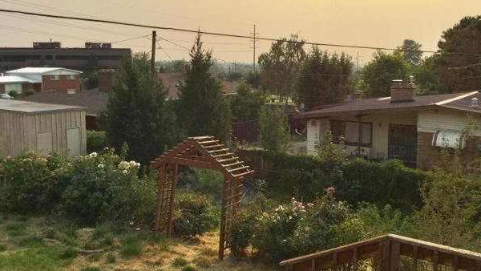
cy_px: 117
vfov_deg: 32.8
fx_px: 459
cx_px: 233
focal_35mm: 36
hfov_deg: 55.3
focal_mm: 3.3
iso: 25
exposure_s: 1/1773
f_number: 2.4
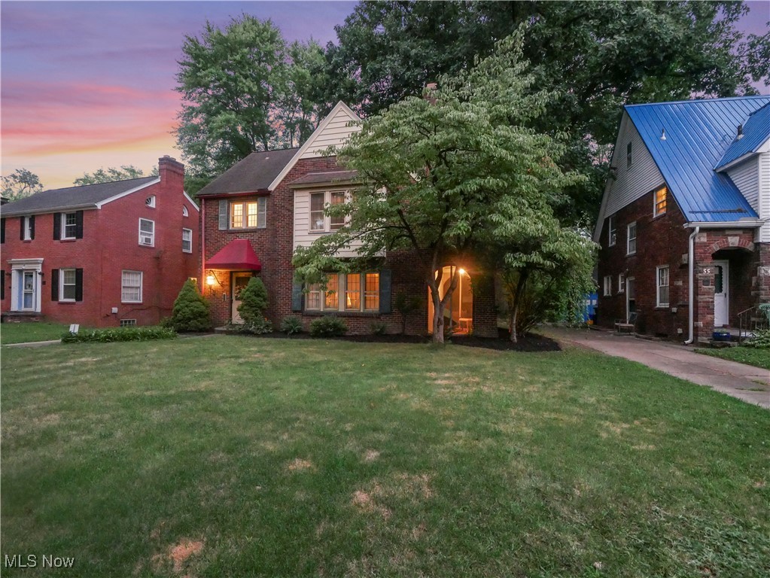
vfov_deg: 78.1
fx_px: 356
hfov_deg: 94.5
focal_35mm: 16
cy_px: 289
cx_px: 385
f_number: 4.5
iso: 3200
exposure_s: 1/20
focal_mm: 8
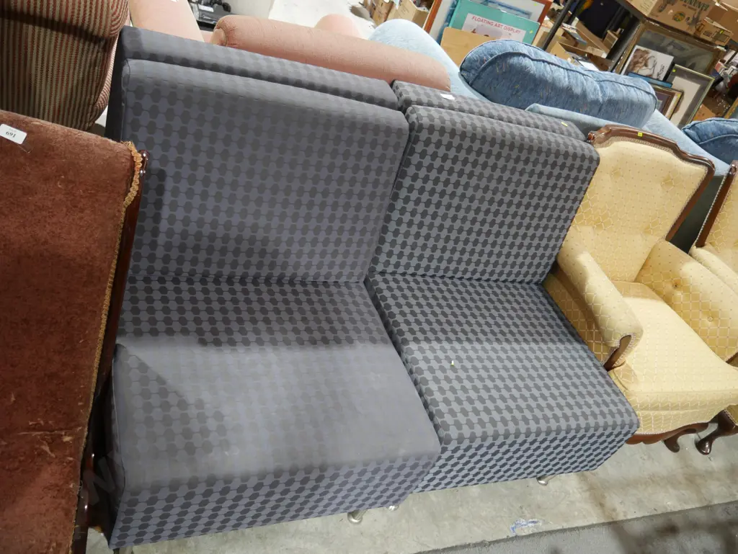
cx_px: 369
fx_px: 597
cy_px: 277
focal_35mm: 28
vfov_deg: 49.8
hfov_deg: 63.4
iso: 800
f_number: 3.5
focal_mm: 14
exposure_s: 1/60
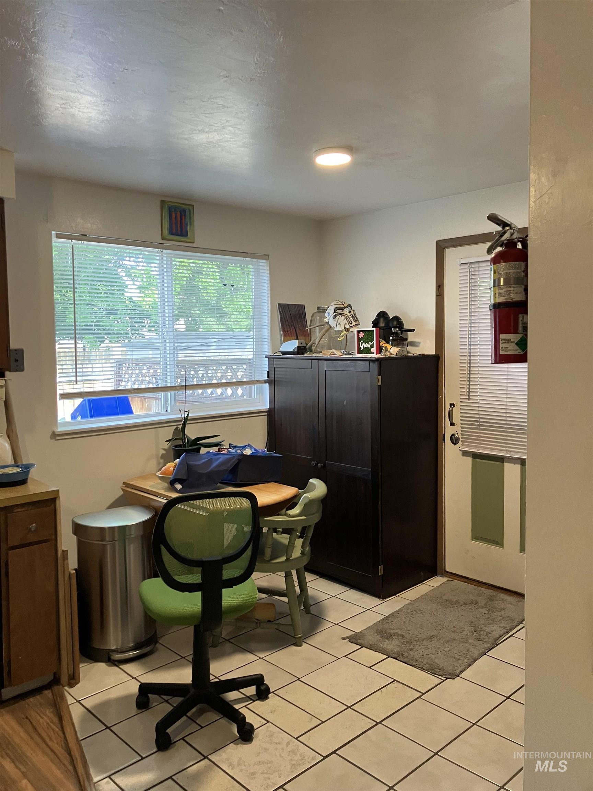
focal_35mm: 28
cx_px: 296
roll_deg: +1.3
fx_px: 640
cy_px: 396
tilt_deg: +0.3
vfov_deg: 63.4
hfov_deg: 49.7
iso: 100
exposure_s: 1/60
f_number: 1.8
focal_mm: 3.99
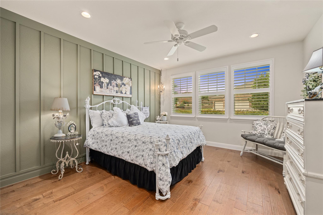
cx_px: 162
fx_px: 126
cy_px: 108
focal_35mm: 14
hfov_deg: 104.3
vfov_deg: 81.2
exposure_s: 1/10
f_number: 8
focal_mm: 14
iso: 800
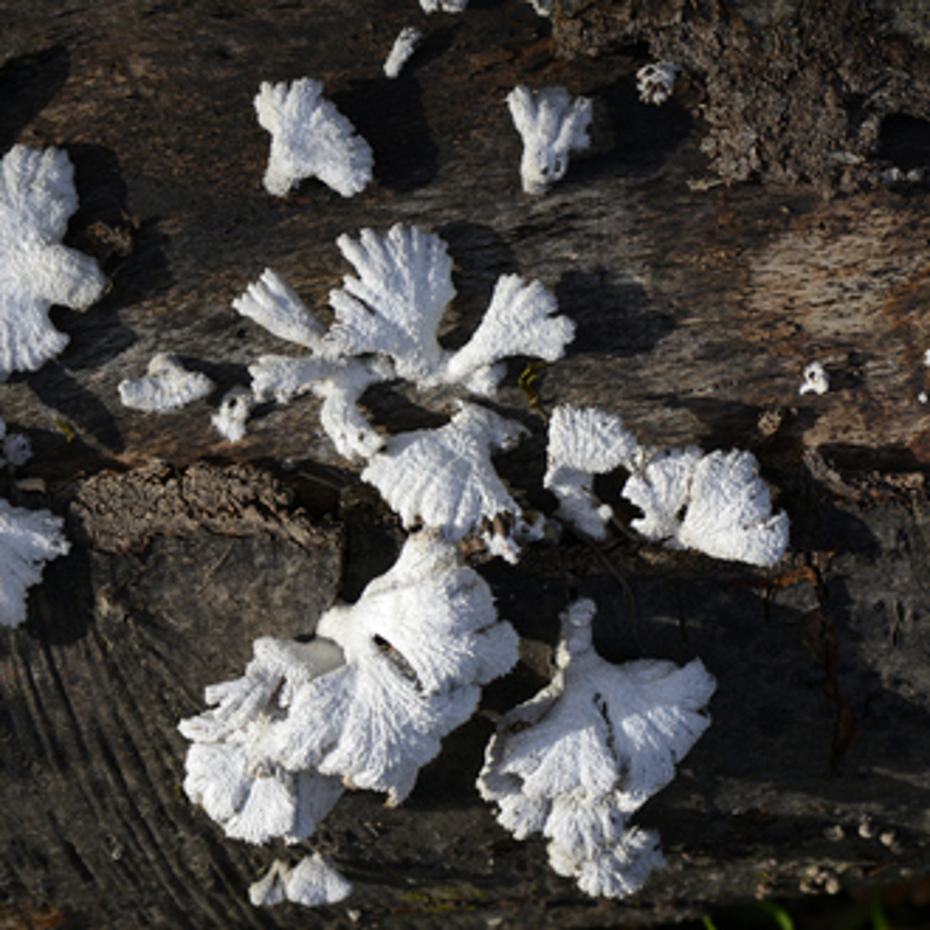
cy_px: 464
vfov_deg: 12.9
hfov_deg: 12.9
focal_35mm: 135
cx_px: 240
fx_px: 4103
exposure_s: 1/640
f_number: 13
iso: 500
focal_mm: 105
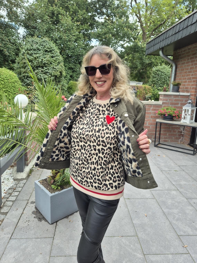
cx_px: 98
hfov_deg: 58.9
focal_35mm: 23
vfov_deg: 73.9
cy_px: 132
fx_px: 175
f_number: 1.8
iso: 25
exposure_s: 1/254
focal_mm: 5.4
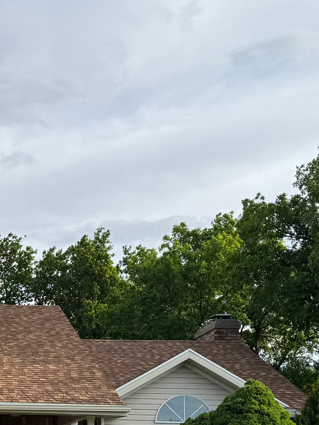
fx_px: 982
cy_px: 388
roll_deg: -1.9
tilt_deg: +4.9
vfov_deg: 23.7
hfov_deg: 17.3
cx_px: -93
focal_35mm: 80
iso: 80
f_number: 1.78
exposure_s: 1/2604
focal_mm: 6.76
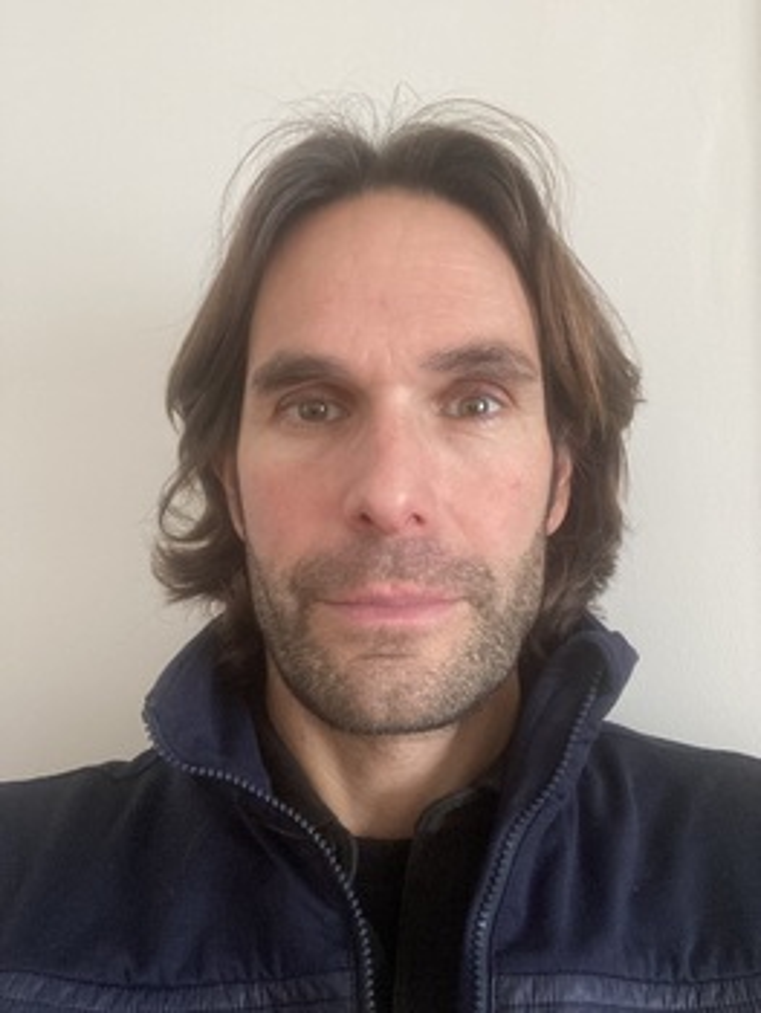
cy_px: 506
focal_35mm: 32
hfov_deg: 44.2
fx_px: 937
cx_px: 380
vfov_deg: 56.8
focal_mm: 2.87
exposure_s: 1/30
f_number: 2.2
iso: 400
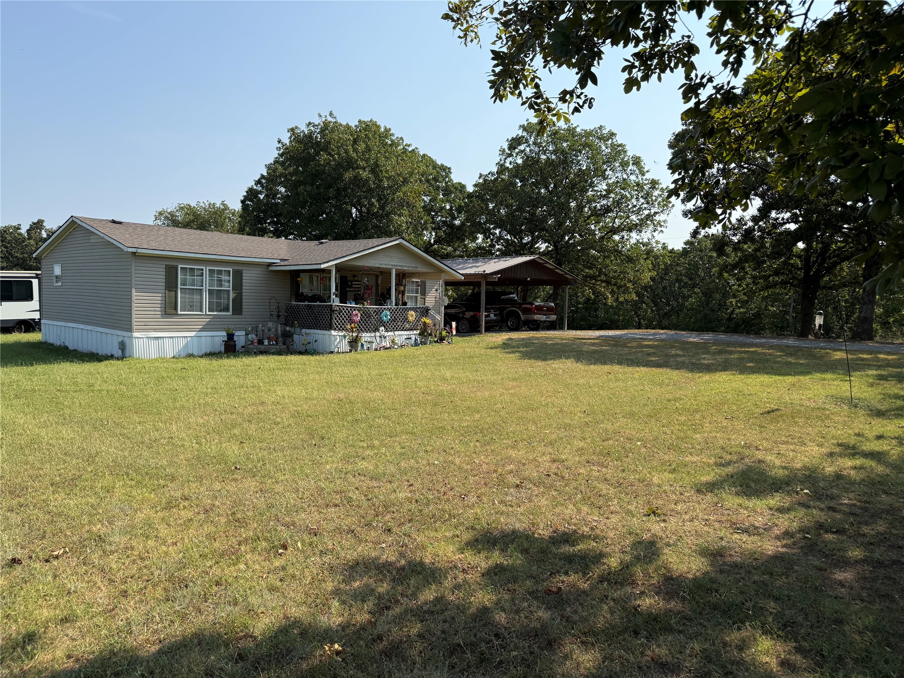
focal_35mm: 24
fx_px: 627
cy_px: 339
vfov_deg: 56.8
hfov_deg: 71.6
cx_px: 452
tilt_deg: -2.7
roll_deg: -0.9
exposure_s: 1/4673
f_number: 1.78
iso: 100
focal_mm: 6.76
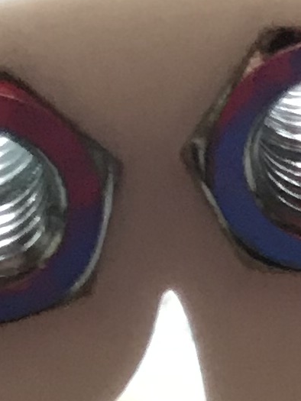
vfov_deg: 7.9
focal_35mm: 215
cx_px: 250
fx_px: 2492
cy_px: 1215
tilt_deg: -52.0
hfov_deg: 6.9
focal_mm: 3.99
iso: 40
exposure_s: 1/33
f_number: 1.8
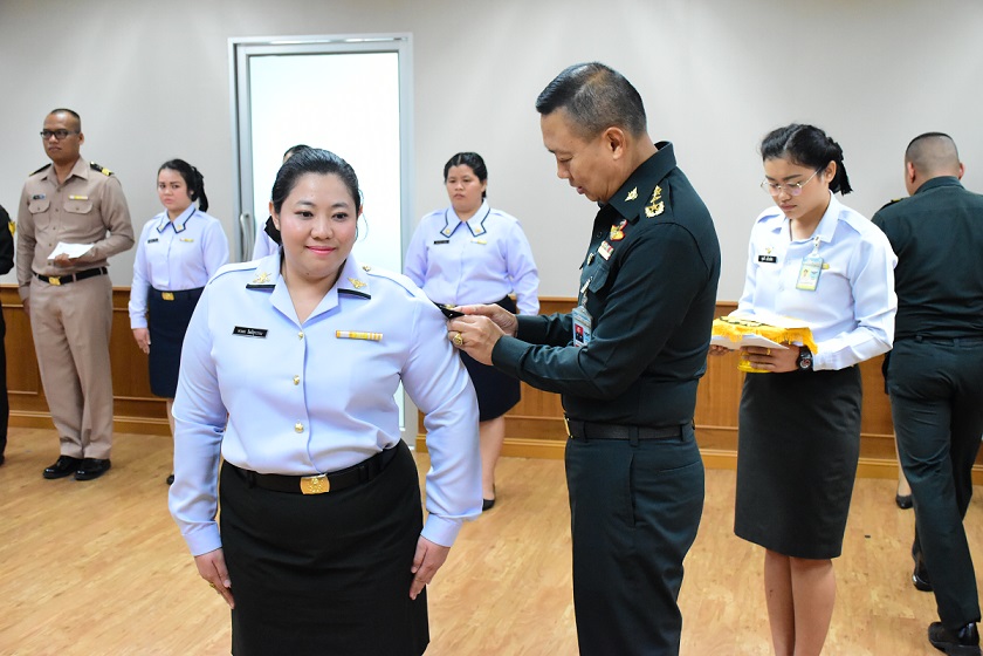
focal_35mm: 45
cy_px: 328
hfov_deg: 43.6
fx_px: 1229
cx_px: 492
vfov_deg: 29.9
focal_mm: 30
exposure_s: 1/125
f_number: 4.5
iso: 5000
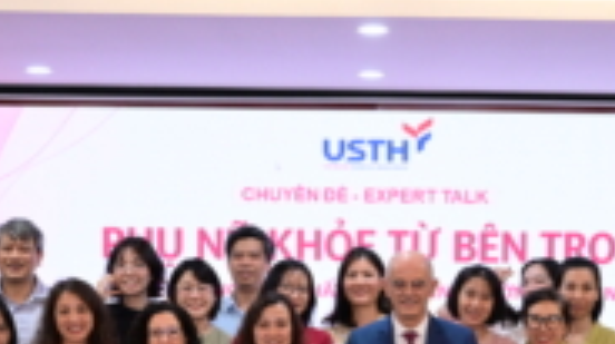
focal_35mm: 114
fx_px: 1857
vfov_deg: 10.3
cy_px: 471
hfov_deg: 18.8
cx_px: 409
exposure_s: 1/100
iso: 1250
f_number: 4.5
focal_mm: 36
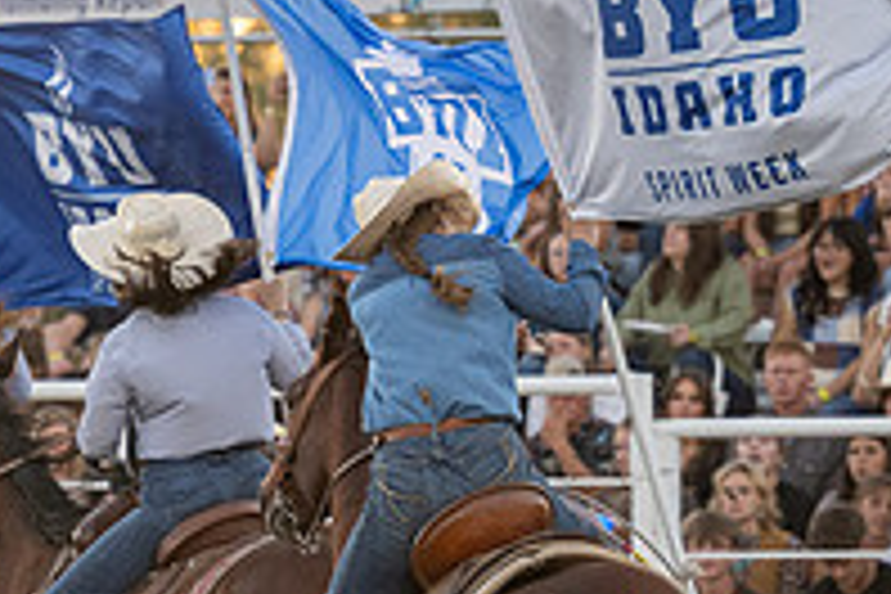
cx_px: -148
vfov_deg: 2.9
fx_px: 11755
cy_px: 752
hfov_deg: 4.3
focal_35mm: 475
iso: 1250
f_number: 2.8
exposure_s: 1/640
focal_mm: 125
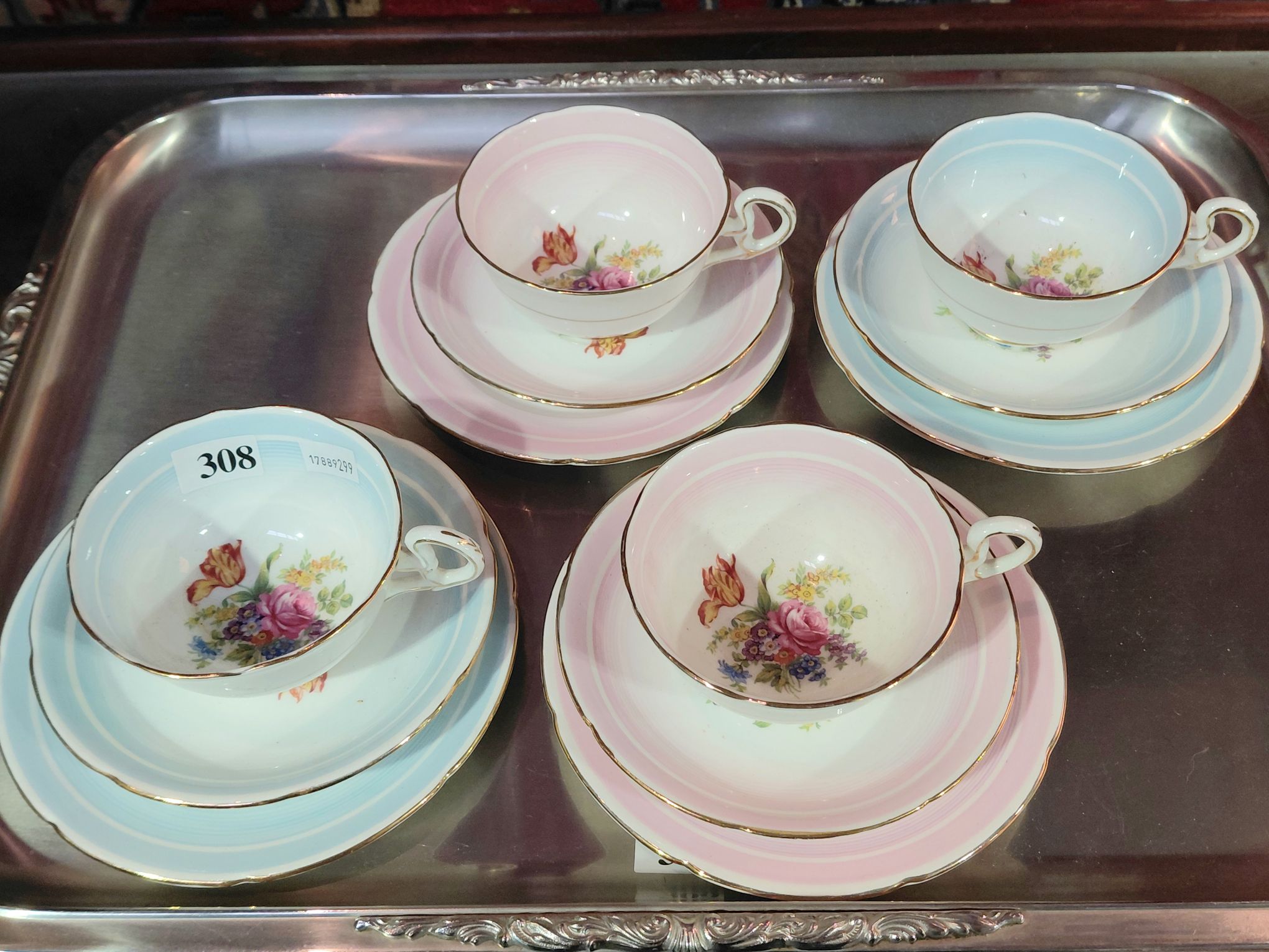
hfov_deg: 69.4
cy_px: 476
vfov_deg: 54.9
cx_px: 634
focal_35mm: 25
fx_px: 916
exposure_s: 1/120
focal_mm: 4.69
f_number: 1.8
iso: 200
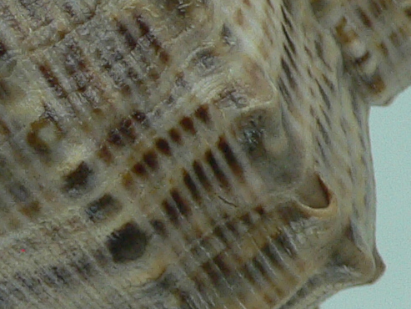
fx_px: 1698
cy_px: 126
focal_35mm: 143
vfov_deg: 10.4
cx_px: -71
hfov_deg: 13.5
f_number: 2.8
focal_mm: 4.6
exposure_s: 1/60
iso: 100
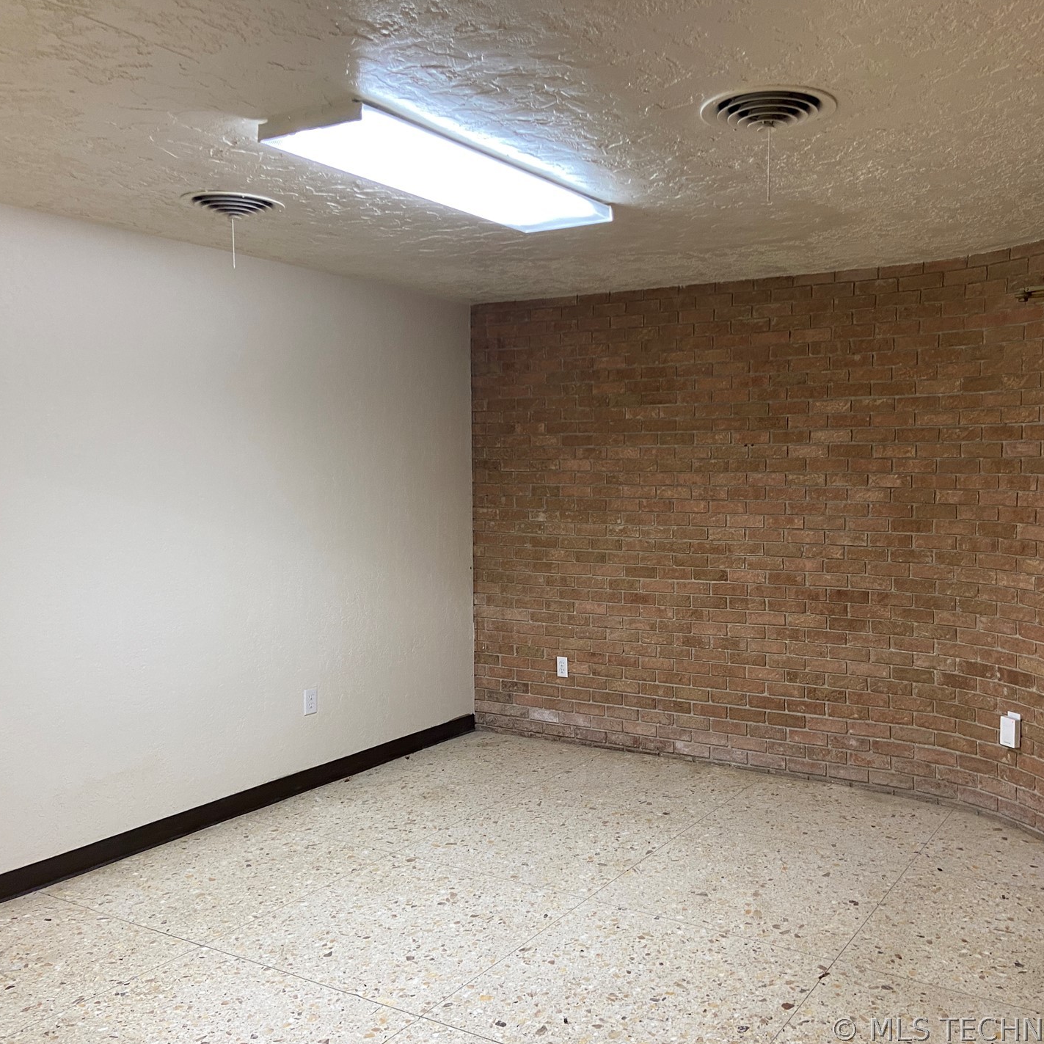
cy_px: 525
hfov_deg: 52.3
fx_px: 1058
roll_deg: -0.7
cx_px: 600
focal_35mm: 31
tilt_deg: -4.1
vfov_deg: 52.5
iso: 125
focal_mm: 4.25
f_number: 1.8
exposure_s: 1/60
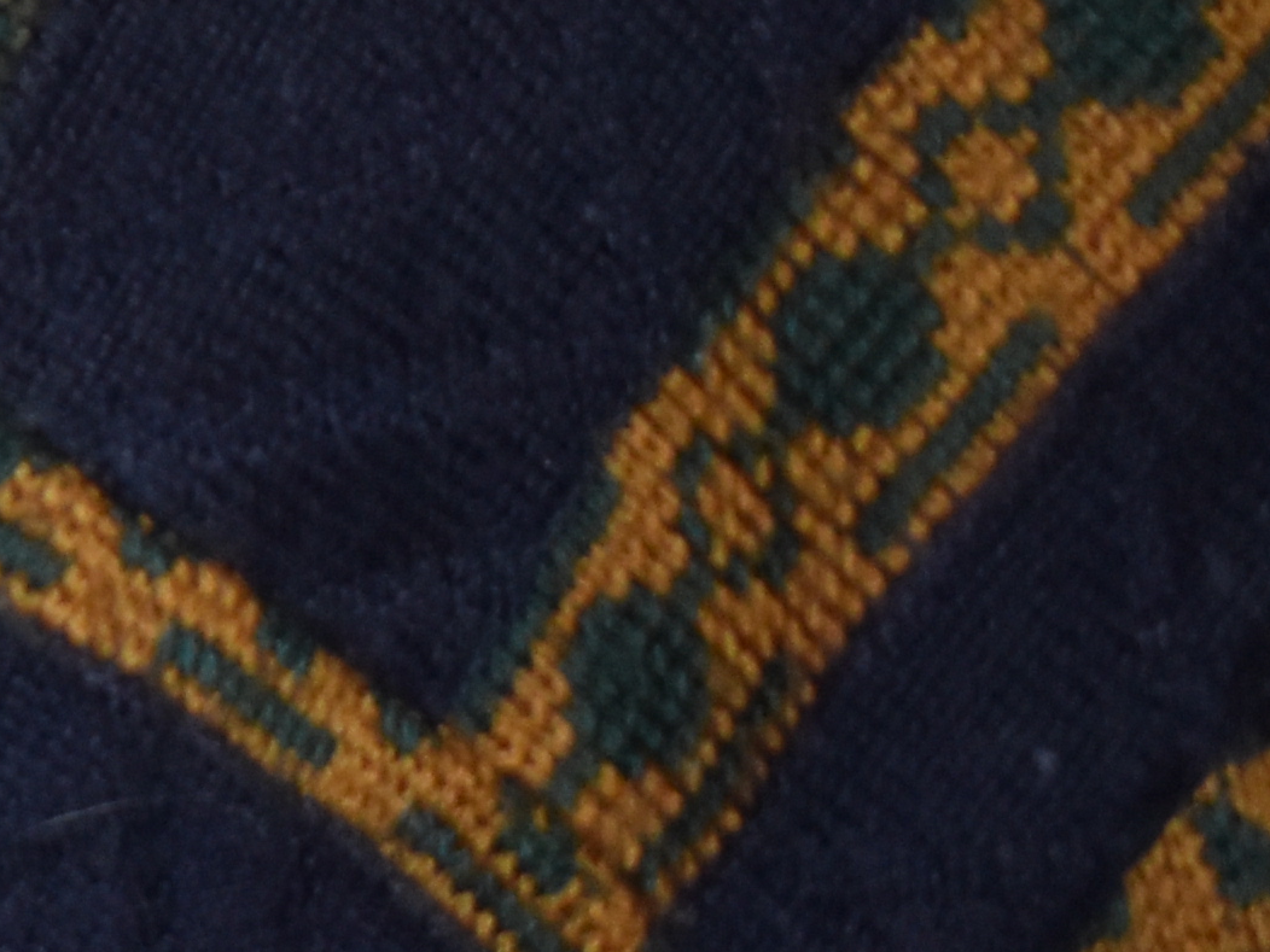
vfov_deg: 8.2
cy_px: 221
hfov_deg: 9.3
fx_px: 6641
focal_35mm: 181
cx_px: -2148
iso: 1250
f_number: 3.8
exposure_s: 1/60
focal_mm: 22
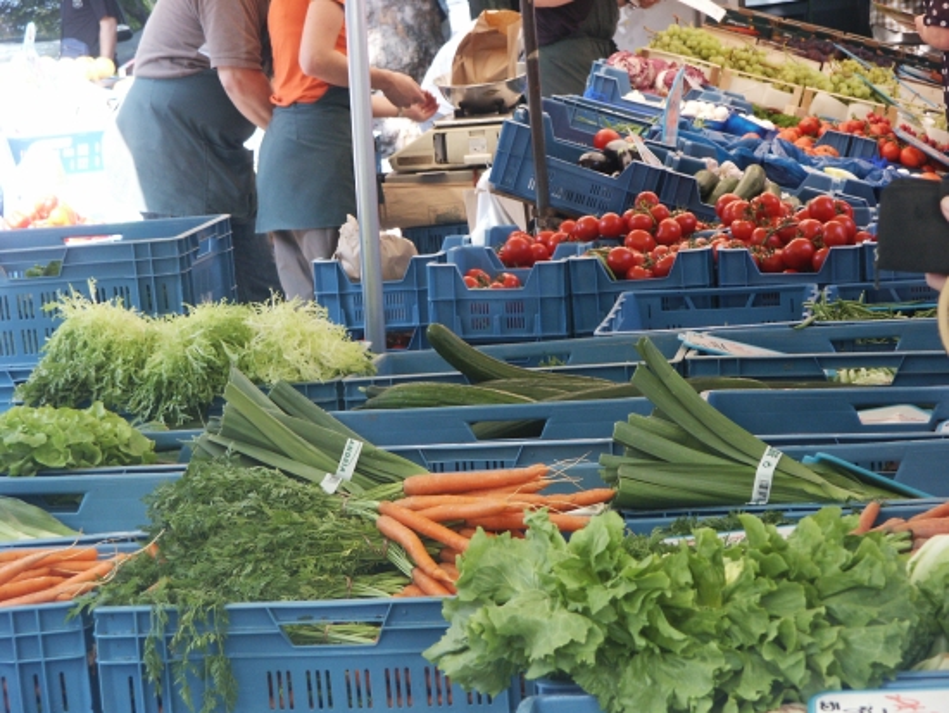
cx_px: 474
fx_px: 3072
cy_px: 356
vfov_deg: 13.2
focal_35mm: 112
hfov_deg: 17.6
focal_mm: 22.92
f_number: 3.6
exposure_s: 1/90
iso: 160
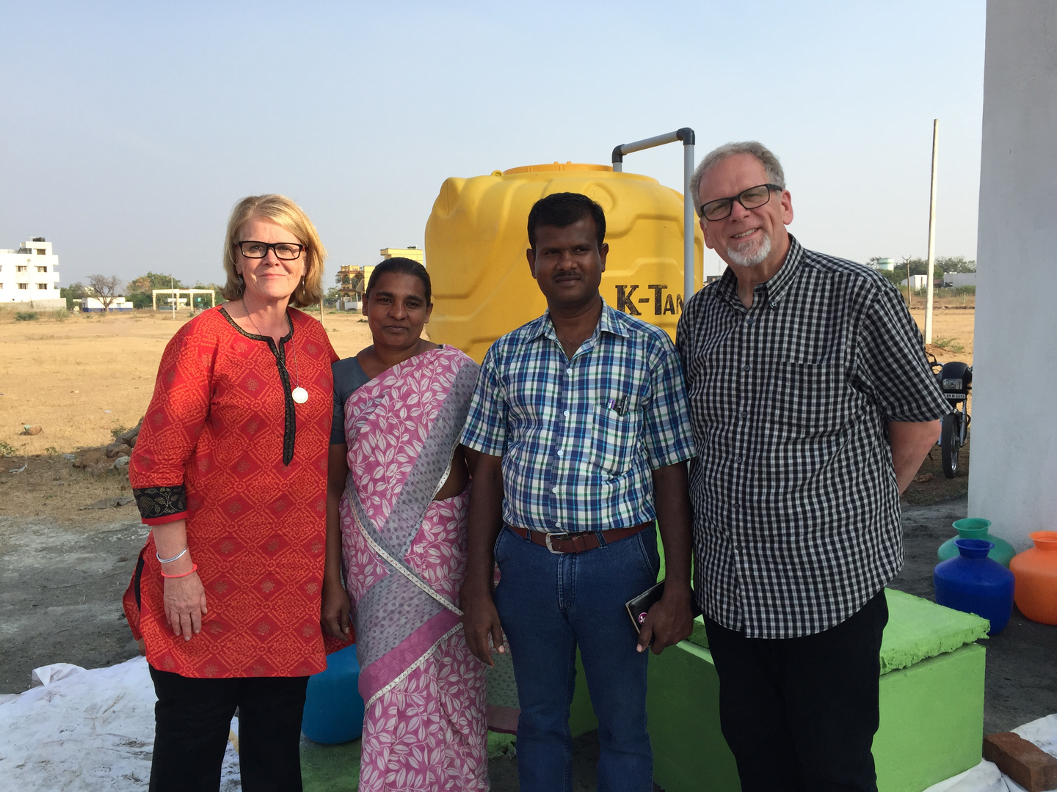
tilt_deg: -5.3
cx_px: 528
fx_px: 886
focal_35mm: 29
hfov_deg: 61.7
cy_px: 396
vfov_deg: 48.2
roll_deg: -0.6
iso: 32
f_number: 2.2
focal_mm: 4.15
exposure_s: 1/1041
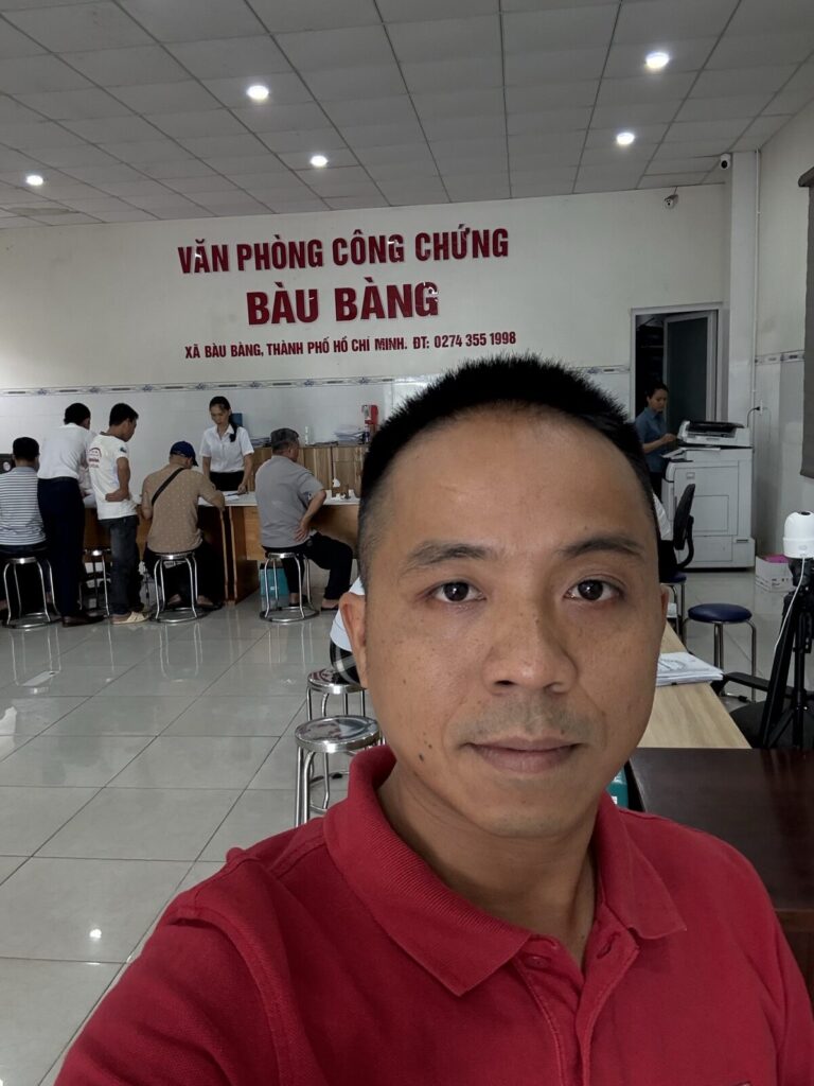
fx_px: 941
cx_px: 407
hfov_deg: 46.8
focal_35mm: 30
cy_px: 543
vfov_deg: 60.0
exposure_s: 1/60
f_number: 1.9
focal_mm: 2.69
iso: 200
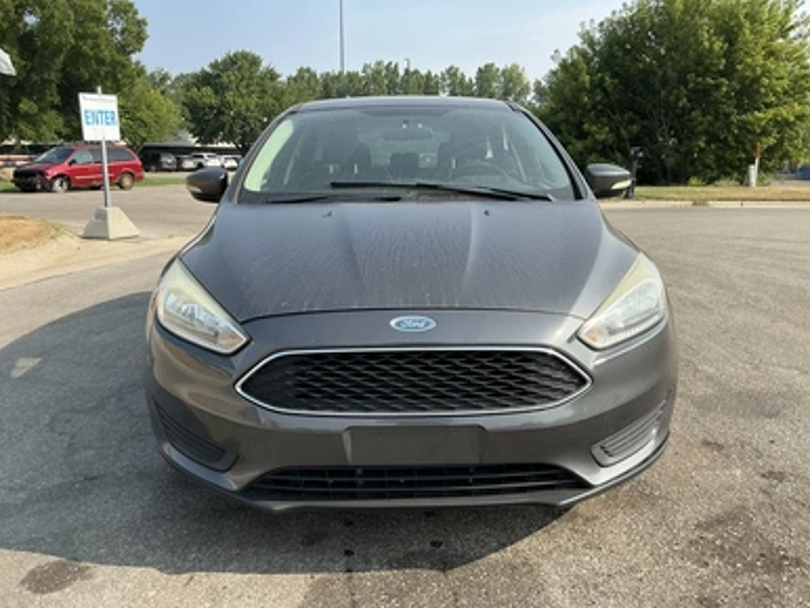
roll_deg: +0.1
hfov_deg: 61.6
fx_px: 679
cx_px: 407
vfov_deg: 48.3
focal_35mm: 29
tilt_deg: -7.9
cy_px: 306
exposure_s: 1/929
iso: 25
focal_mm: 3
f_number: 1.8
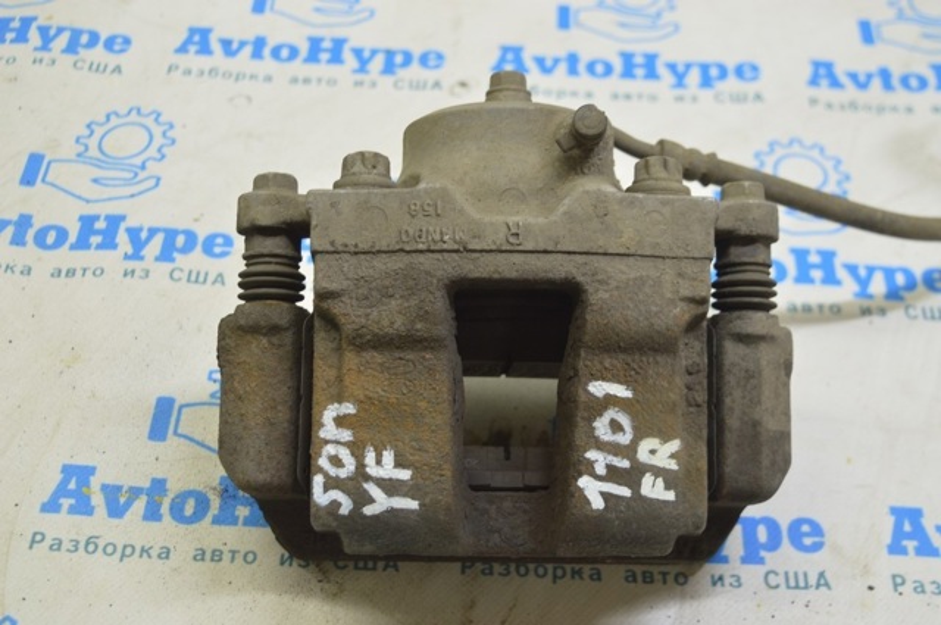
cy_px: 312
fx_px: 1331
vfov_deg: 26.4
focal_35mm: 51
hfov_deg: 38.9
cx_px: 470
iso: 400
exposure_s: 1/20
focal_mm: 34
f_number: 5.6
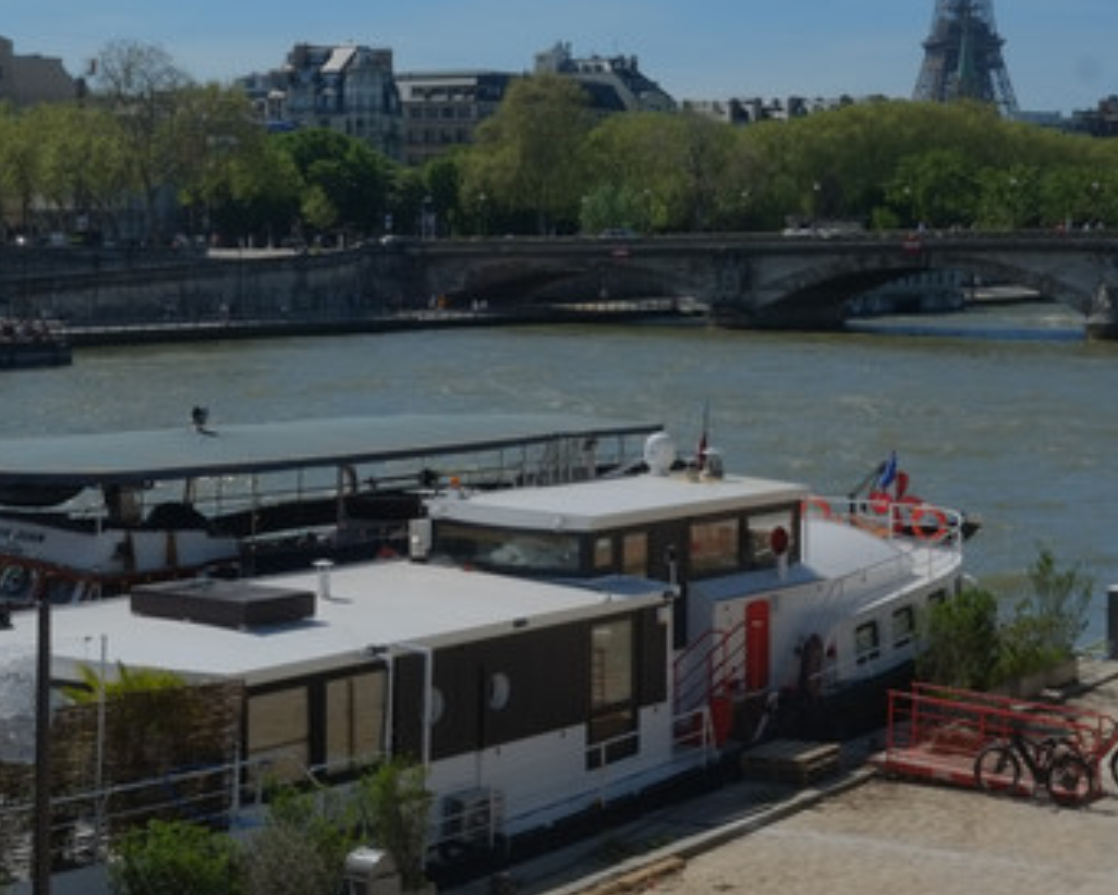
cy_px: 286
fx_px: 2384
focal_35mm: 72
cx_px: 464
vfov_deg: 21.2
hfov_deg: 26.4
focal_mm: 27
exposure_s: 1/350
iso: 200
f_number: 14
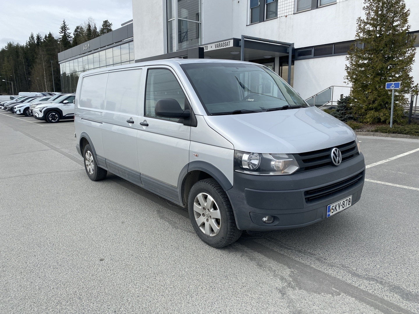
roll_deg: -0.4
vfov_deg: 53.1
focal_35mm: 26
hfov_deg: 67.3
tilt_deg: -9.6
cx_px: 210
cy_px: 157
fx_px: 315
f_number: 1.8
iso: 32
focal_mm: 4.25
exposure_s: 1/1961
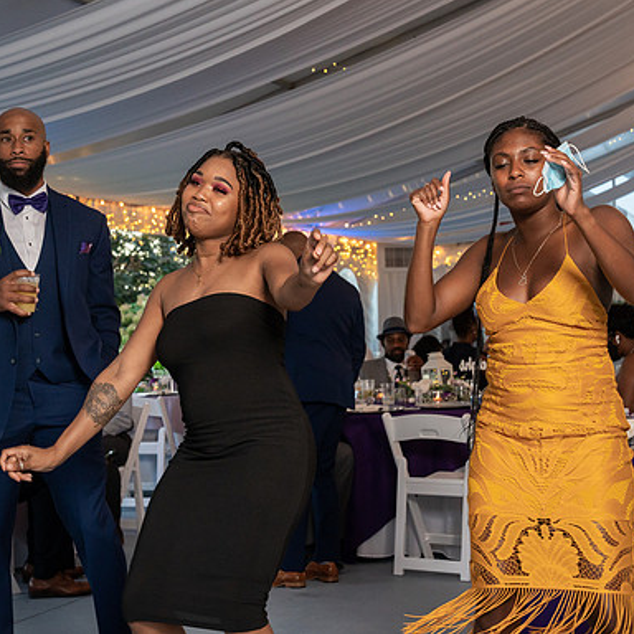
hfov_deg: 24.6
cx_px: 361
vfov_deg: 24.7
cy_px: 307
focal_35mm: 70
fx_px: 1450
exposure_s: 1/200
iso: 2000
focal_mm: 52
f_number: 5.6
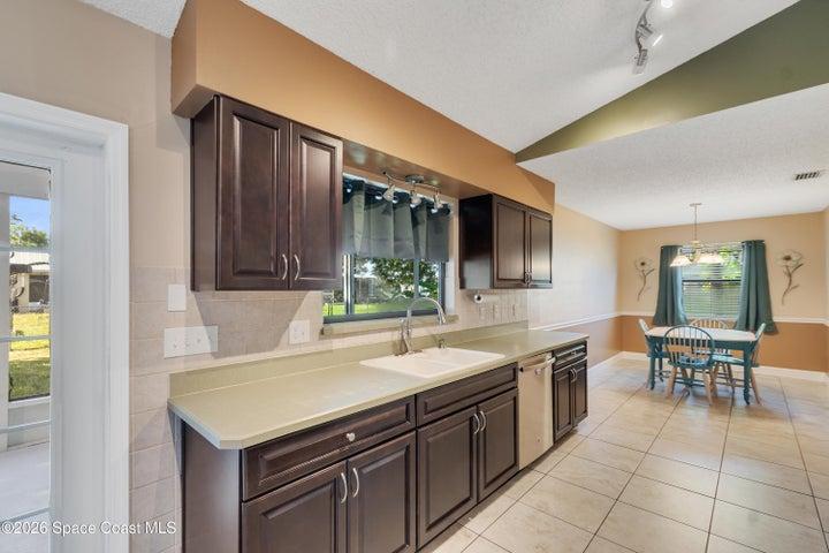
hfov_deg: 100.4
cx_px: 414
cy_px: 276
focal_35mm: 15
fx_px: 345
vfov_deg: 77.3
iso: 320
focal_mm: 10
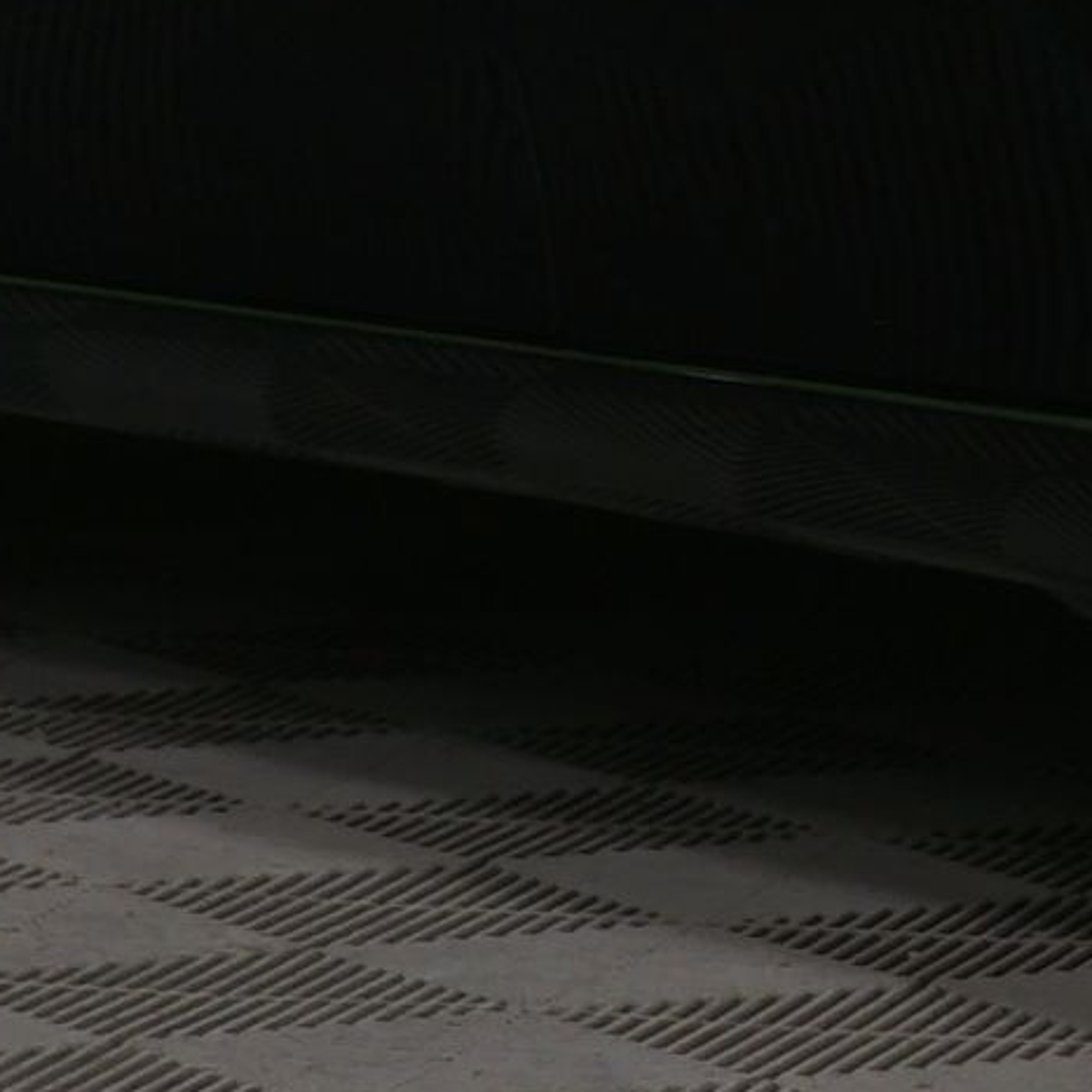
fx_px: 13063
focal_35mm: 366
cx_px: 2299
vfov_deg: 4.7
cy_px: -851
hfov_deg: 4.7
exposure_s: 1/10
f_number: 4.5
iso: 400
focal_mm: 51
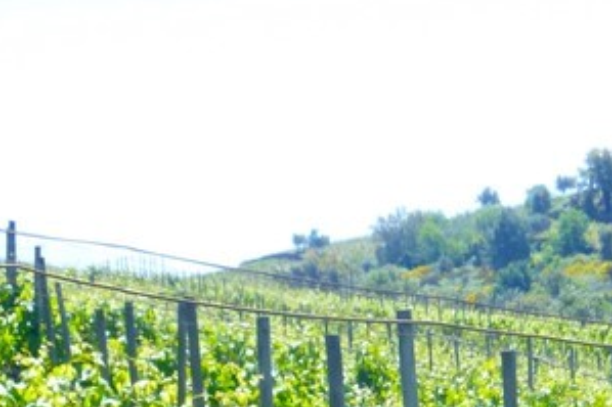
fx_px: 4485
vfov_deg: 5.1
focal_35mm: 264
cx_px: 946
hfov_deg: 7.7
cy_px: 675
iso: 100
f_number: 5
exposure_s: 1/250
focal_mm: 12.5
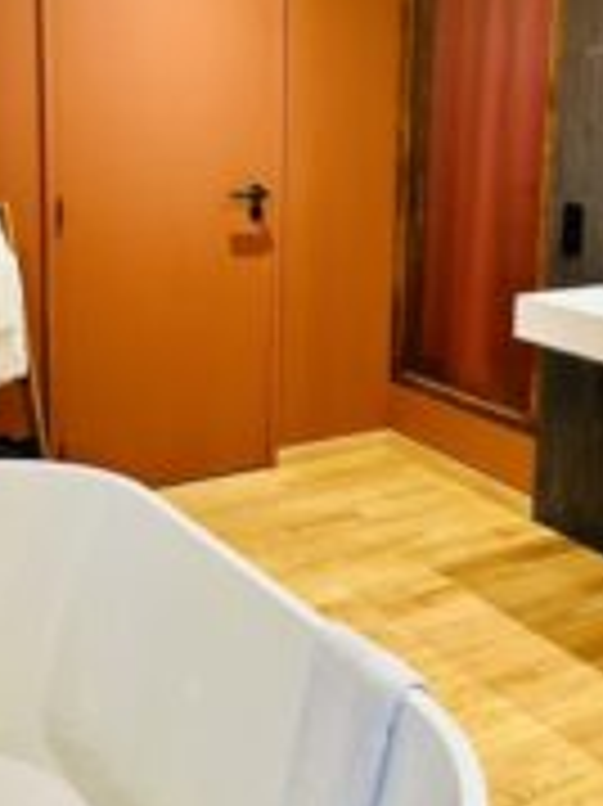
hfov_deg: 30.4
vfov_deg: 40.0
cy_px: 270
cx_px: 439
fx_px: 1093
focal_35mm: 47
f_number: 1.78
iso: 320
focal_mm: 6.86
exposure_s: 1/50
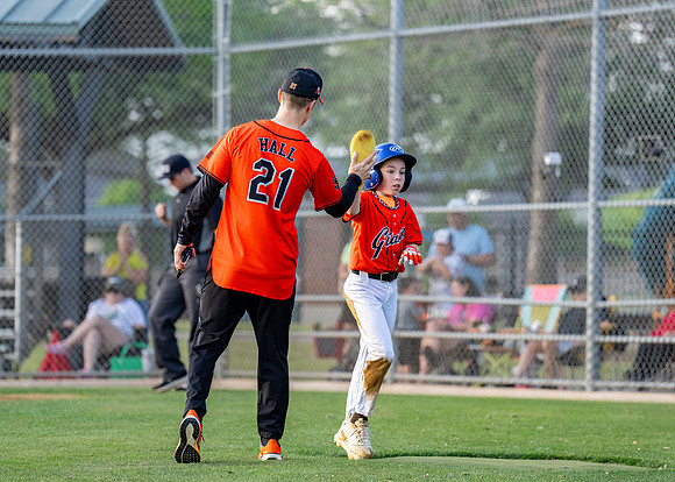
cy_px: 238
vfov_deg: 7.2
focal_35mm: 200
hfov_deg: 10.1
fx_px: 3836
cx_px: 331
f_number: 2.8
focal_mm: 150
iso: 500
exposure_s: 1/2000
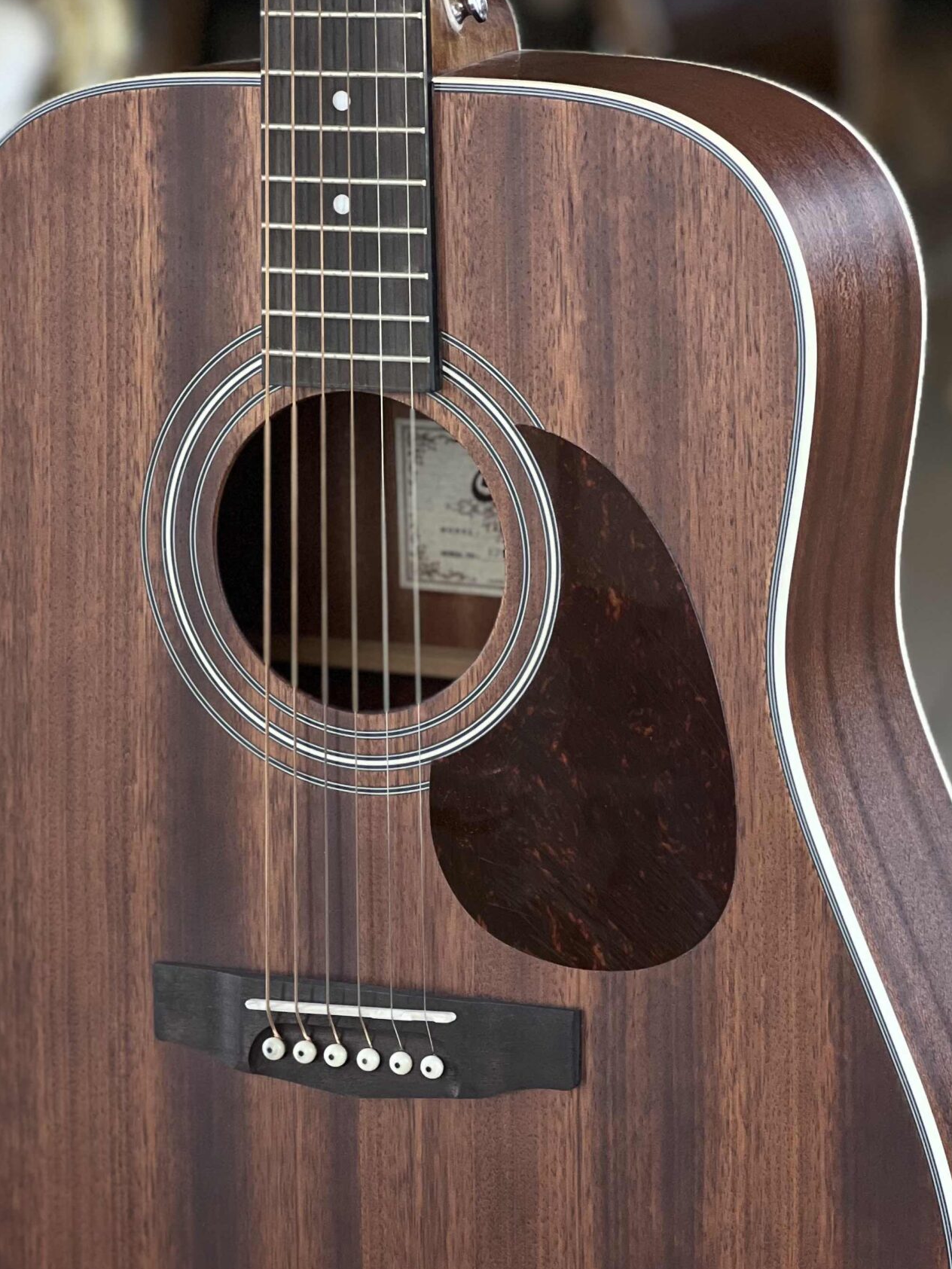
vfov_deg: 16.8
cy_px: 871
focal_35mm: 117
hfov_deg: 12.7
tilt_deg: -20.9
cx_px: 408
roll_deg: +4.6
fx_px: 4290
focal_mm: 9
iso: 200
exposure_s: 1/40
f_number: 2.8
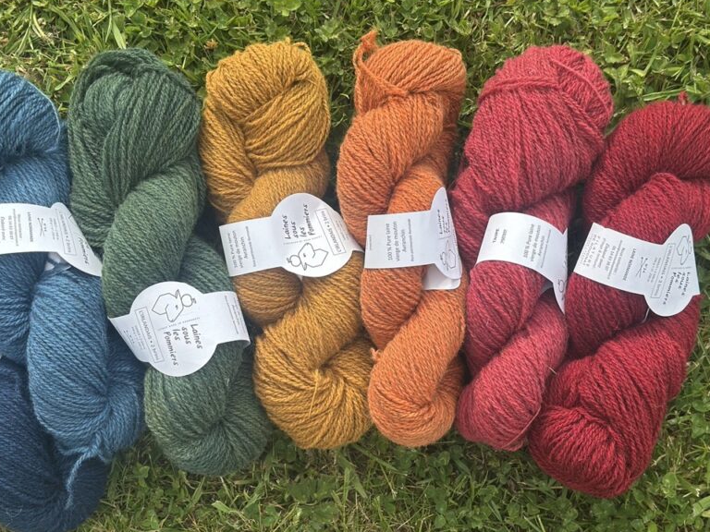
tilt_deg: -80.0
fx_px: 1313
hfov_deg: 30.2
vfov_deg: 22.9
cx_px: 281
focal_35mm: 64
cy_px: 268
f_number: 1.78
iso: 100
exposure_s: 1/1453
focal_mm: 6.86
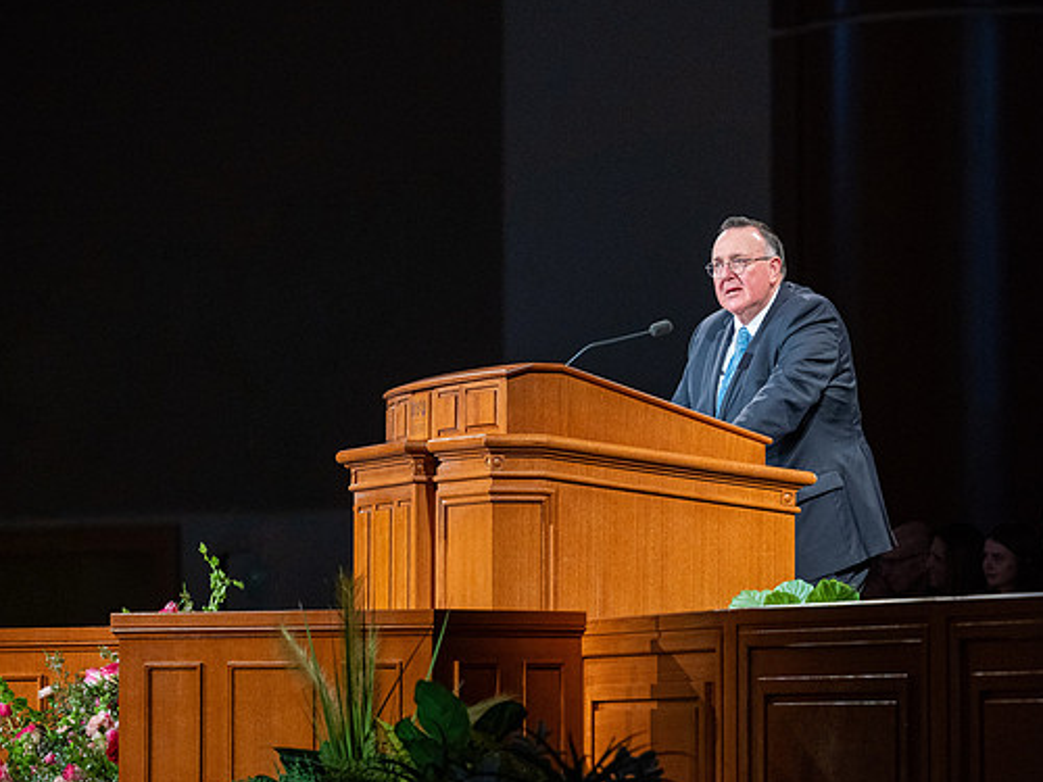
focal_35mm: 217
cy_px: 308
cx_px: 738
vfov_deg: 6.8
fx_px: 6538
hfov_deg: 9.1
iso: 800
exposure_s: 1/160
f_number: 2.8
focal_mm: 145
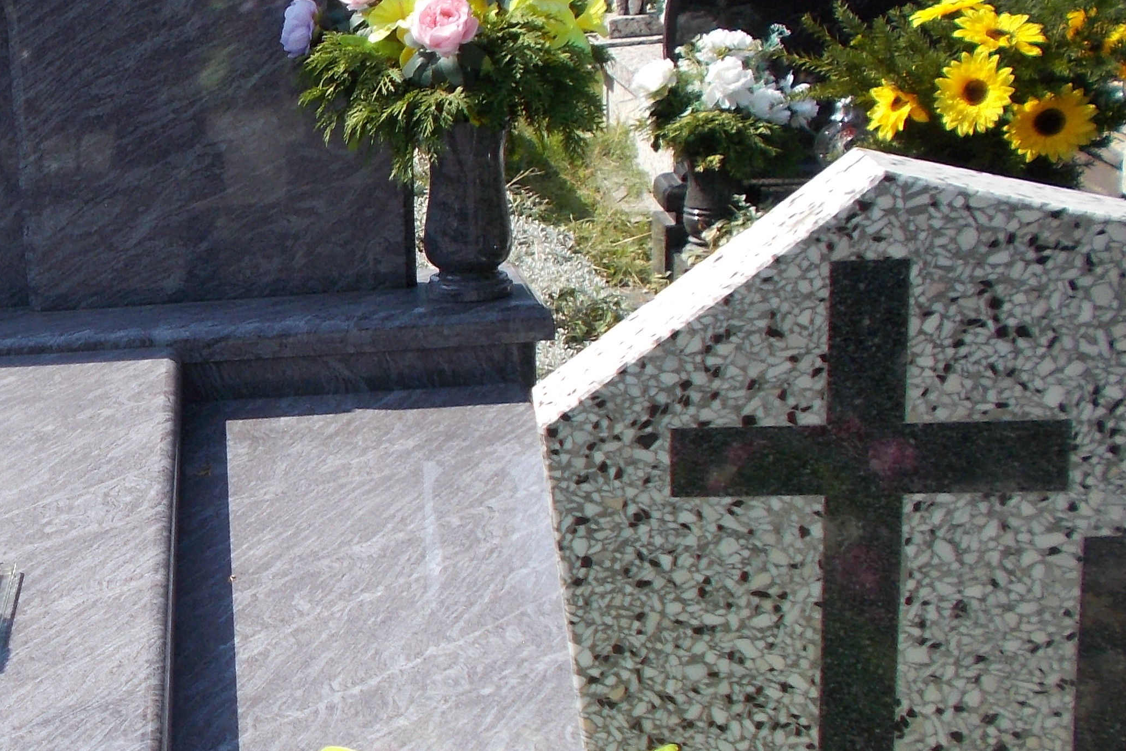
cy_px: 459
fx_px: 2189
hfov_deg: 26.7
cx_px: -84
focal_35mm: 70
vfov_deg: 19.4
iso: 80
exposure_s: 1/100
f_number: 8.6
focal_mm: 5.3
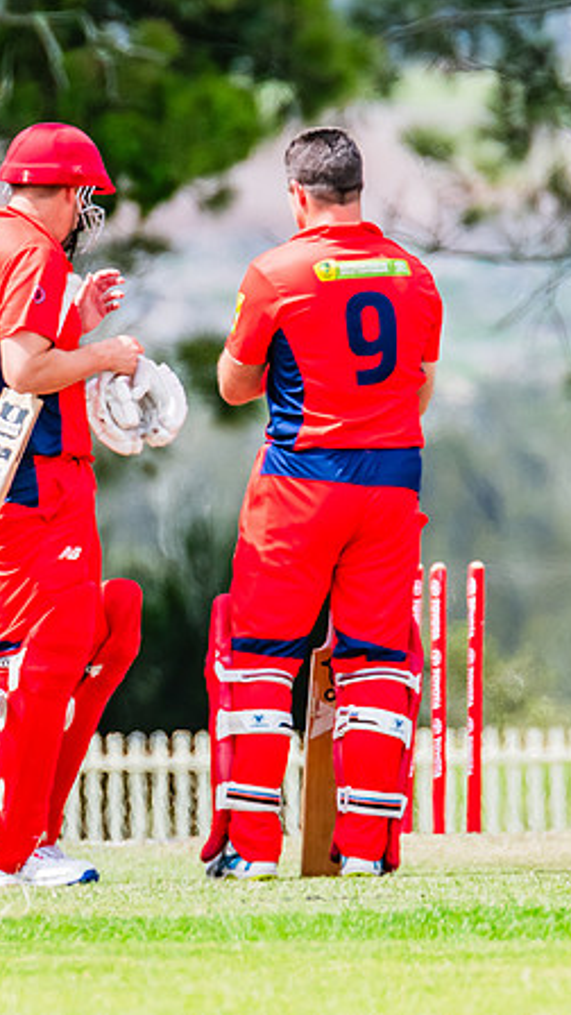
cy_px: 527
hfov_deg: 0.9
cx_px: 194
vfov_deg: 1.7
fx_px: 34803
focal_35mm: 1293
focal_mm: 600
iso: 800
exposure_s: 1/1250
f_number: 10
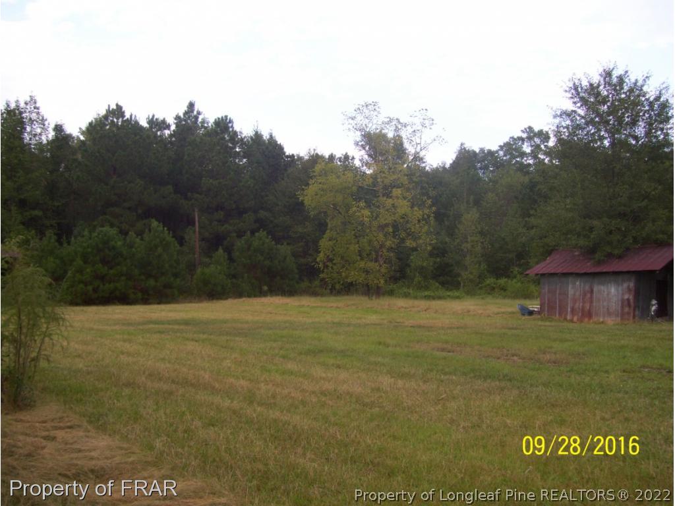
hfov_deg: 51.4
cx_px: 338
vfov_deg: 39.7
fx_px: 702
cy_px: 253
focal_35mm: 36
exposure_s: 1/250
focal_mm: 6
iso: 80
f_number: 2.7
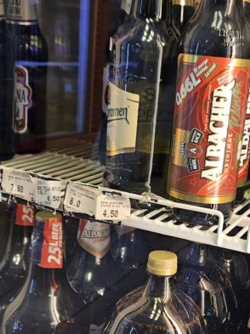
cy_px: 240
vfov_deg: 31.8
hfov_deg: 24.2
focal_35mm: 60
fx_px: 579
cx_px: 169
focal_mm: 5.4
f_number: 1.8
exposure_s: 1/100
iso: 125
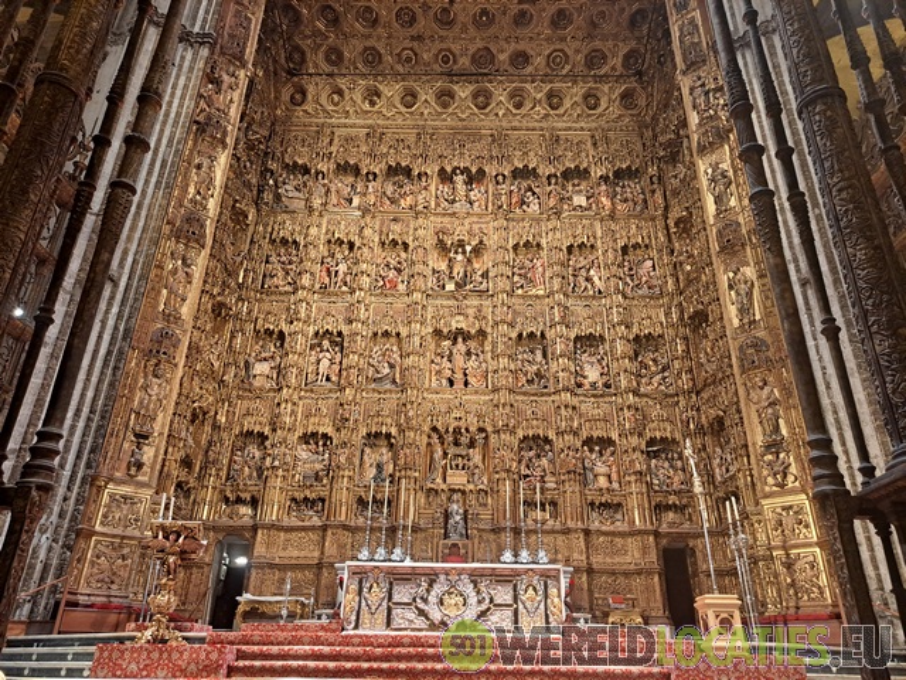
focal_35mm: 24
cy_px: 340
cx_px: 453
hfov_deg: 71.6
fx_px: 628
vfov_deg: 56.8
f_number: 1.8
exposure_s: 1/50
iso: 200
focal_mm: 5.23
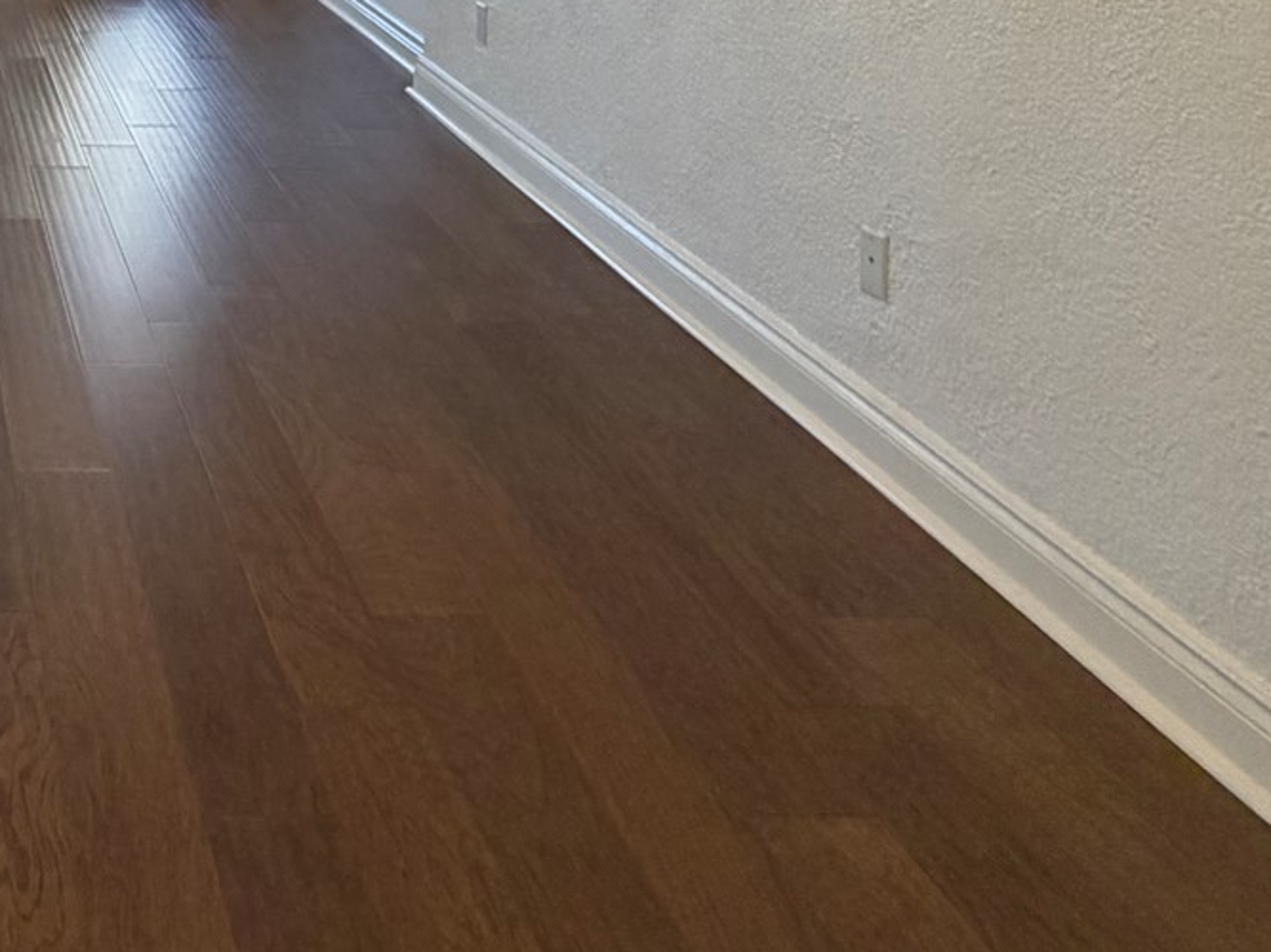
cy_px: -234
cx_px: -55
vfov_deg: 28.5
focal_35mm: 43
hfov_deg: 38.0
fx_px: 1579
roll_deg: -1.0
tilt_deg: -3.2
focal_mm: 2.22
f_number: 2.2
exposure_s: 1/120
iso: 250
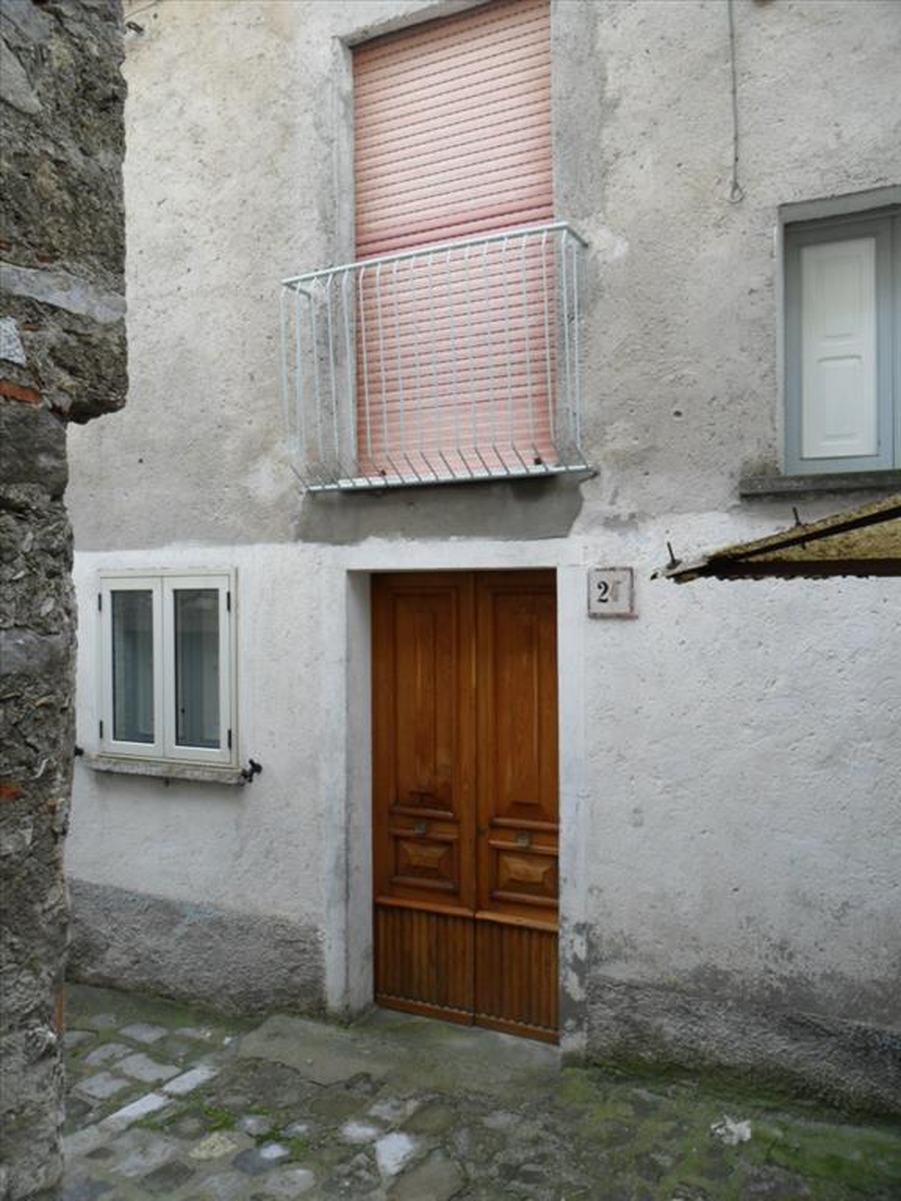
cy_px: 600
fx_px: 937
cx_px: 450
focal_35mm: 27
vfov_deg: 65.3
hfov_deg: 51.4
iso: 100
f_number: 3.5
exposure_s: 1/180
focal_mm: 4.9
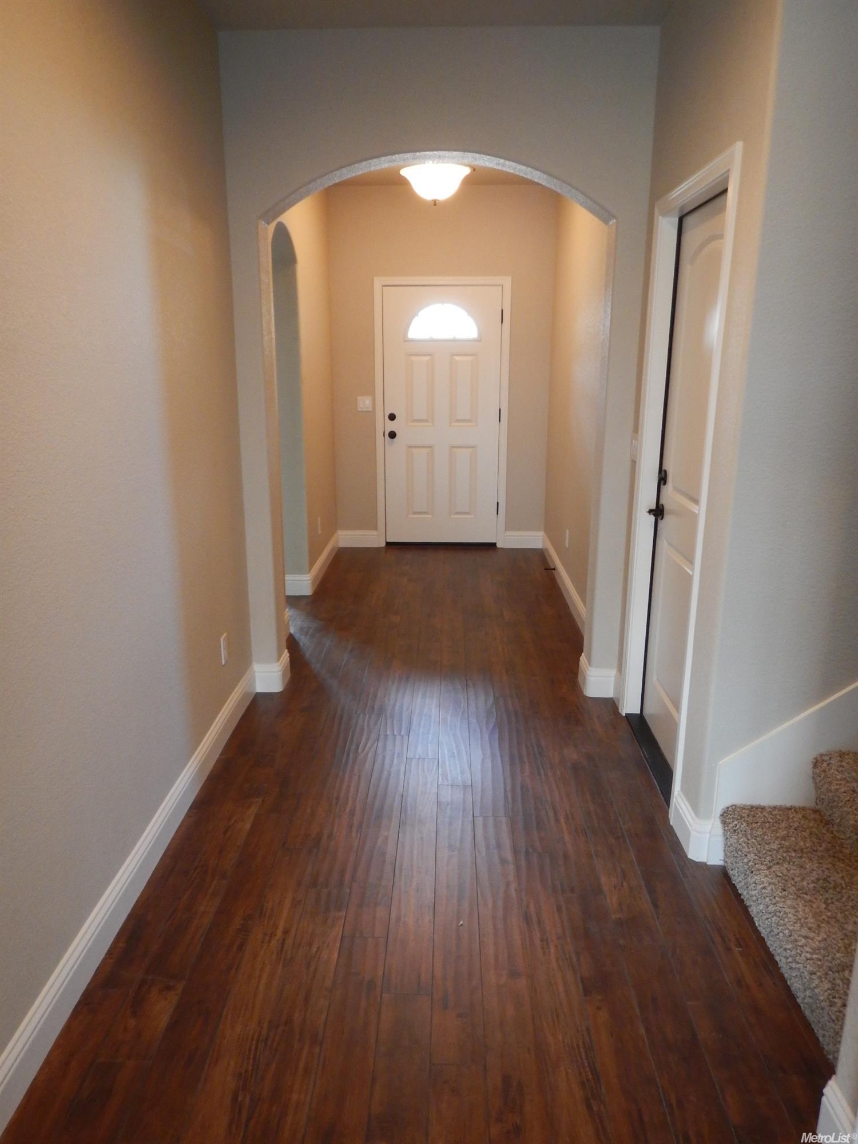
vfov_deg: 71.6
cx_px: 429
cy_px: 572
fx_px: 793
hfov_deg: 56.8
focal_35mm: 24
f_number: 2.8
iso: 360
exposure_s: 1/30
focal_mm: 4.3
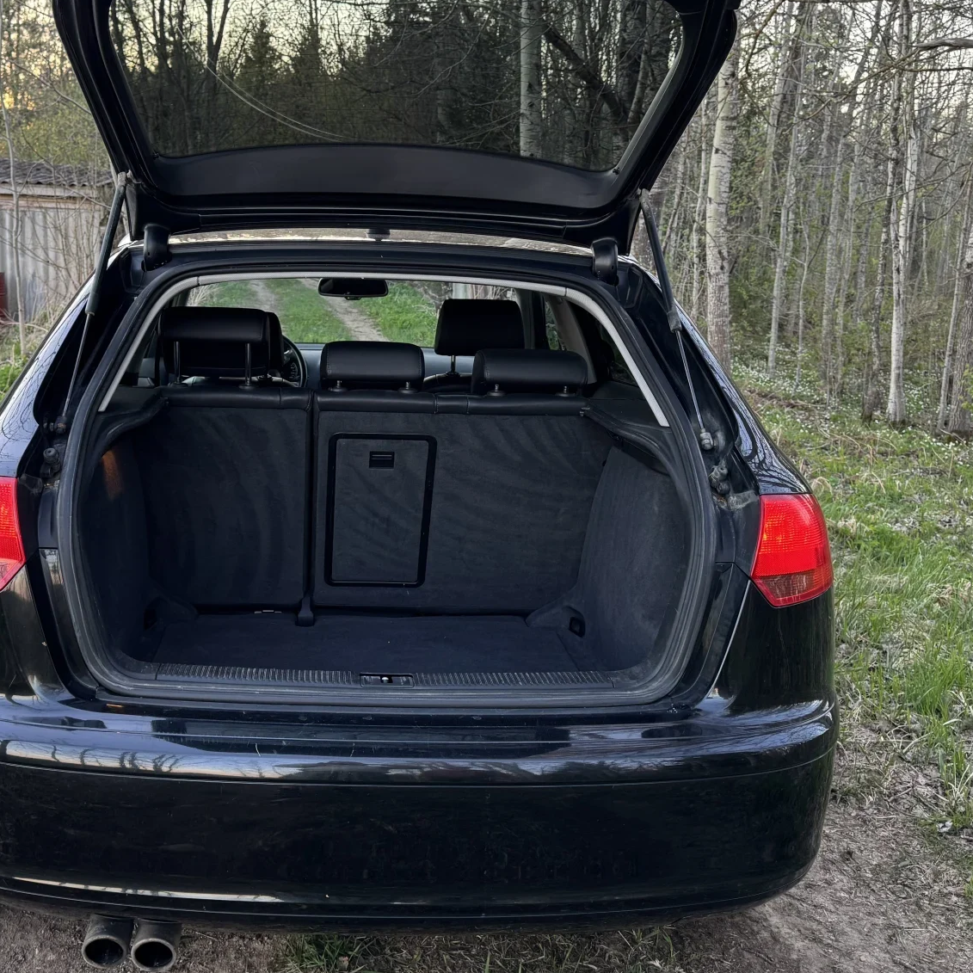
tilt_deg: -7.1
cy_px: 384
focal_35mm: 36
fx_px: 1145
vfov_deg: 45.8
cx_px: 370
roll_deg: -3.0
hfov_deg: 45.7
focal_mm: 6.76
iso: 125
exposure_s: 1/50
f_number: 1.78
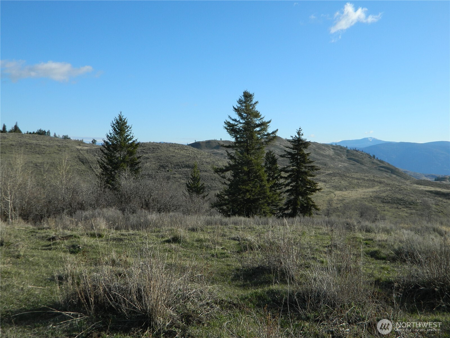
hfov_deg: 52.6
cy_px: 169
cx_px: 225
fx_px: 455
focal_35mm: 35
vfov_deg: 40.7
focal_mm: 6.2
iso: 80
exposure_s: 1/125
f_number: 9.4
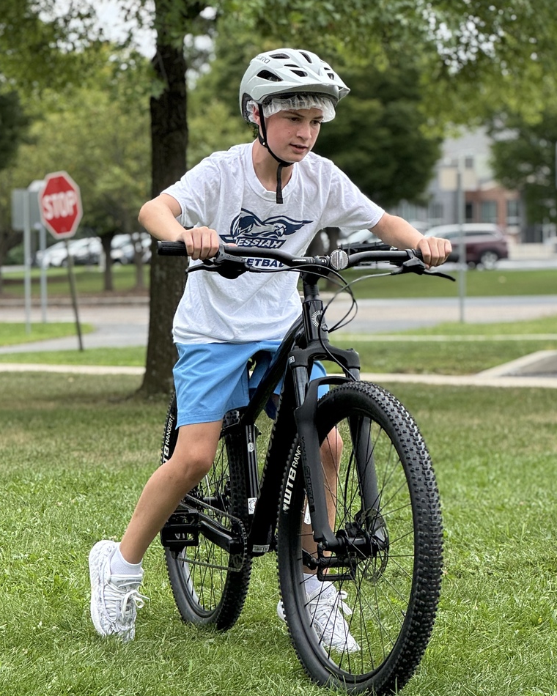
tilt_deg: -4.2
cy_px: 371
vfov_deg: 23.6
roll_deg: +0.8
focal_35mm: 81
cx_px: 276
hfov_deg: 18.9
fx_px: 1669
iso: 25
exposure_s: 1/288
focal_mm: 9
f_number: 2.8
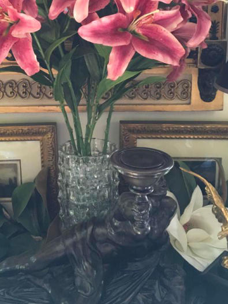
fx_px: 387
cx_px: 90
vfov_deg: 41.8
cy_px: 78
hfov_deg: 32.8
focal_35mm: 44
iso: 200
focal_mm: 4.15
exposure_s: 1/20
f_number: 2.2
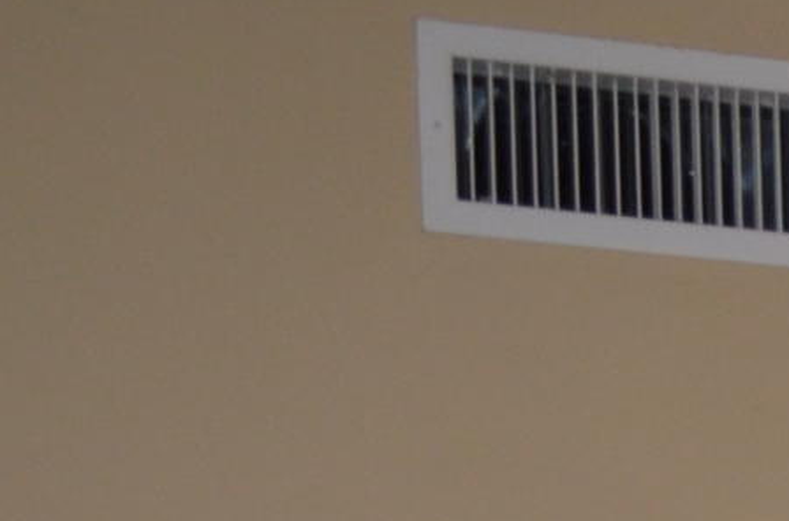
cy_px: 1699
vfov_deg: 6.7
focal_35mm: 181
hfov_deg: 10.0
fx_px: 3956
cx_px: 1851
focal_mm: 18
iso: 400
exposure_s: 1/60
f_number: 4
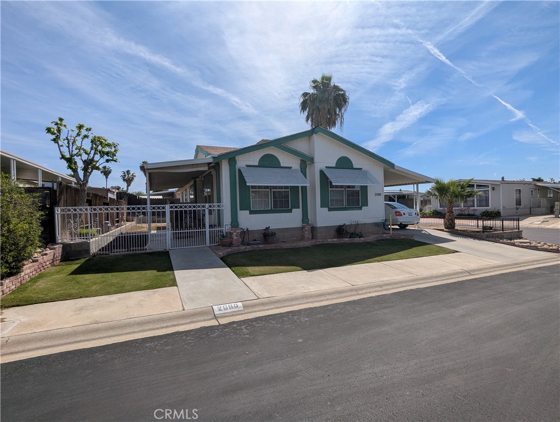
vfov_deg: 78.2
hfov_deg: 94.4
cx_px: 280
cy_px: 211
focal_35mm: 16
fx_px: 259
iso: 50
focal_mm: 2.35
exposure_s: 1/3096
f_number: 2.2
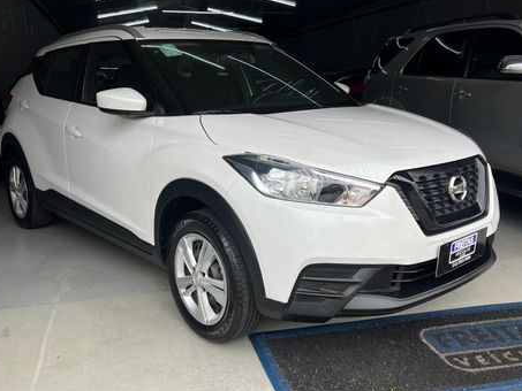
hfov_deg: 65.3
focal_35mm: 27
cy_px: 192
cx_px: 255
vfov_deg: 51.4
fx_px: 407
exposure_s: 1/949
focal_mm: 5.7
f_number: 1.5
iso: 50
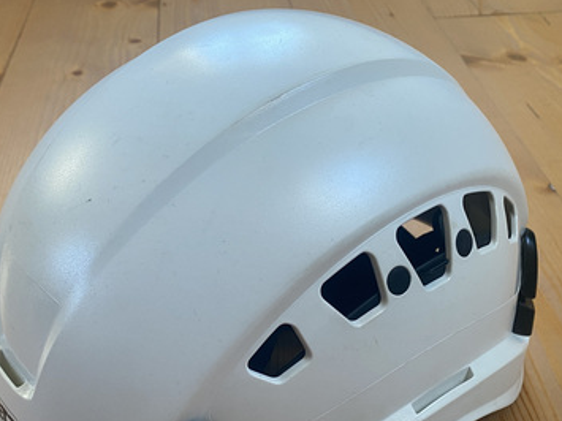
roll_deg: +2.8
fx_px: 714
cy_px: 323
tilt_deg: -42.3
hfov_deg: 42.8
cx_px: 236
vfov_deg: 32.2
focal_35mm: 44
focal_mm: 4.25
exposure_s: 1/76
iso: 125
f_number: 1.8
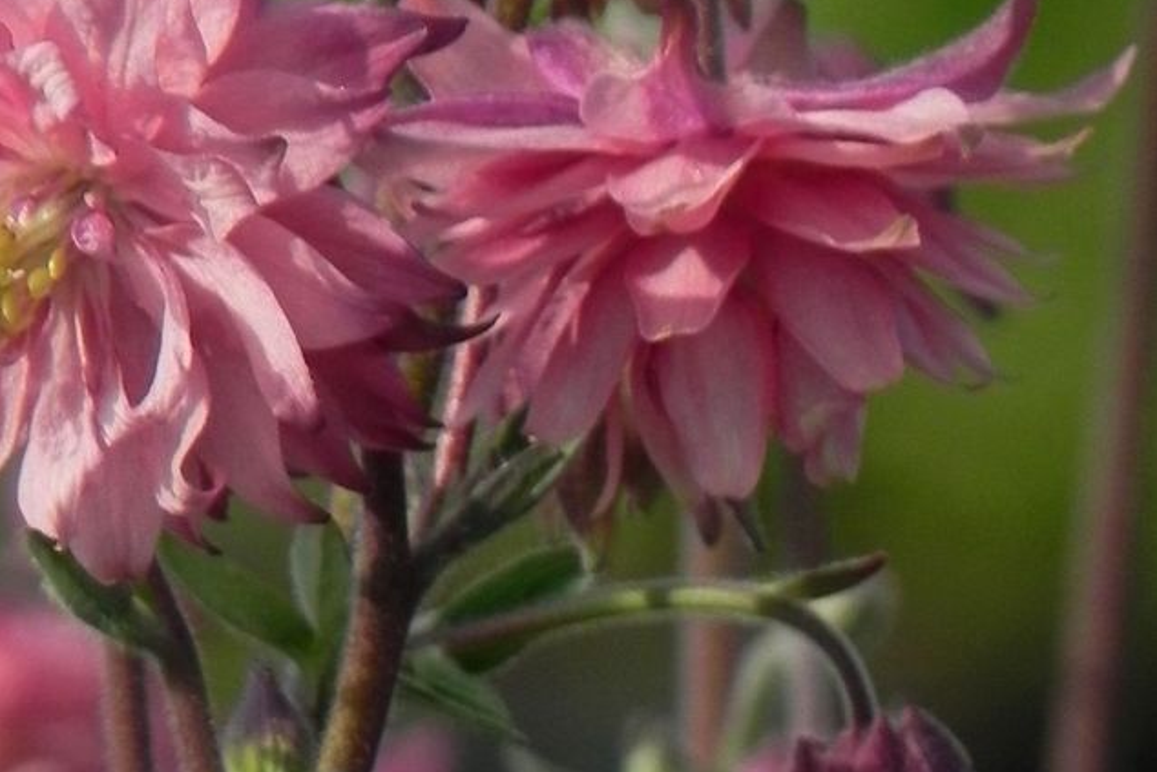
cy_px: 367
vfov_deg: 1.8
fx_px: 23915
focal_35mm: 744
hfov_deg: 2.8
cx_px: 184
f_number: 5
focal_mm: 75.7
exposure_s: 1/800
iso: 160
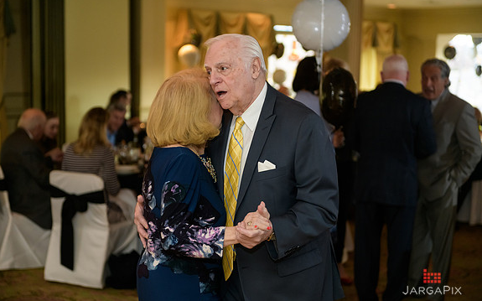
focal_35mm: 72
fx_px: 946
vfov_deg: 18.1
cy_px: 150
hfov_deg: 28.6
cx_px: 240
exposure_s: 1/125
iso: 1600
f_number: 2.8
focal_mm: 70
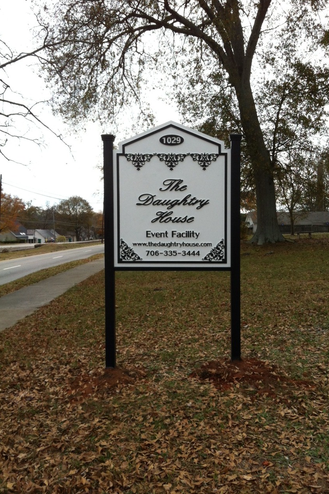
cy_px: 244
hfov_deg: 35.9
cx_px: 173
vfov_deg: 51.9
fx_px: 507
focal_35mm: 37
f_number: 2.8
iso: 80
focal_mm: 3.85
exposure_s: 1/794
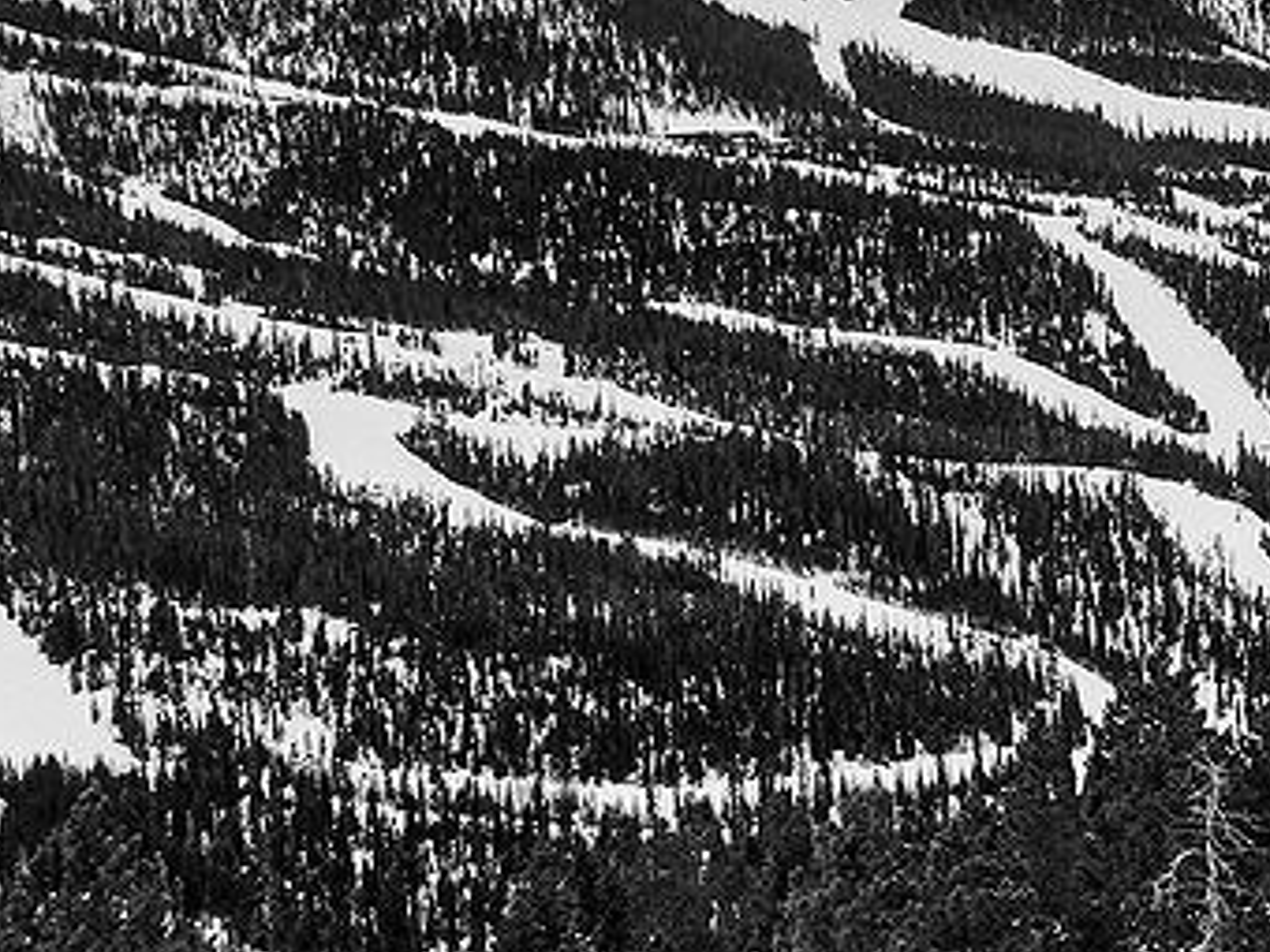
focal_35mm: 94
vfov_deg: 15.7
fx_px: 3449
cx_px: 1447
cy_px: 336
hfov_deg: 19.8
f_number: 8
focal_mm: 10.9
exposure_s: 1/250
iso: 400
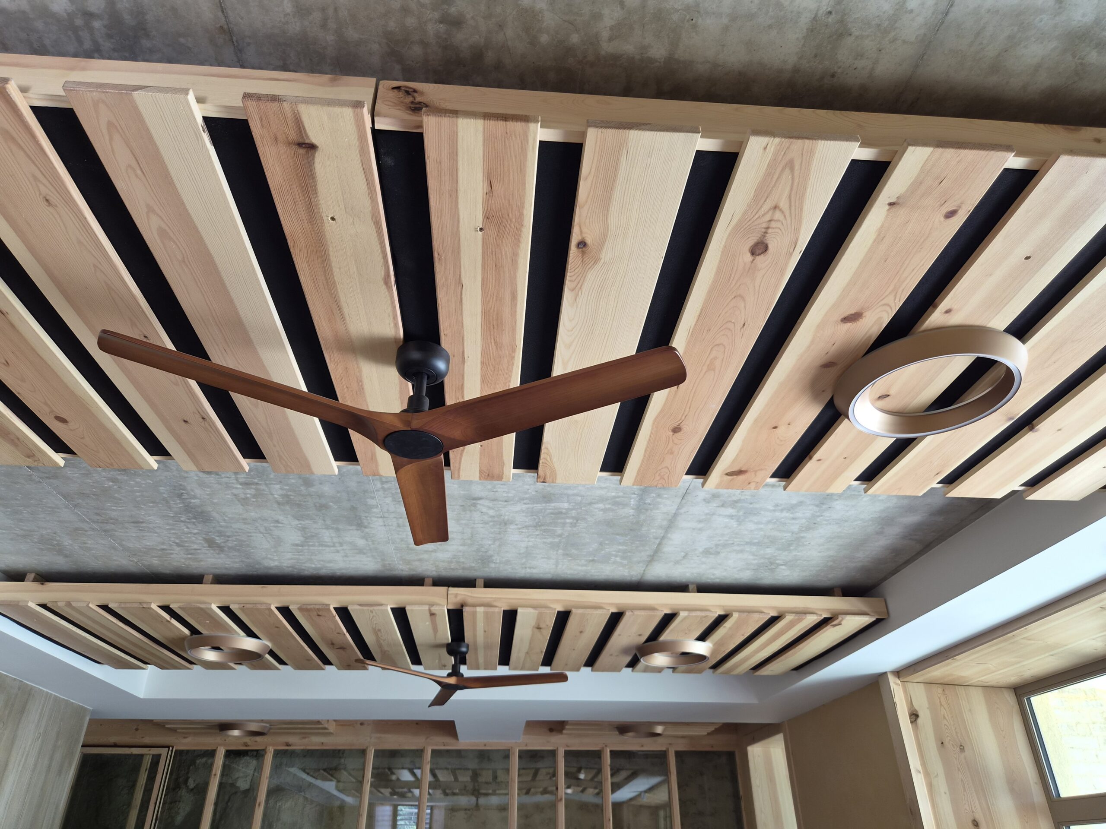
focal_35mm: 23
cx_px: 553
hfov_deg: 73.9
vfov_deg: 58.9
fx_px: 735
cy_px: 414
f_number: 1.8
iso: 160
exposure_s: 1/180
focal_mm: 5.4
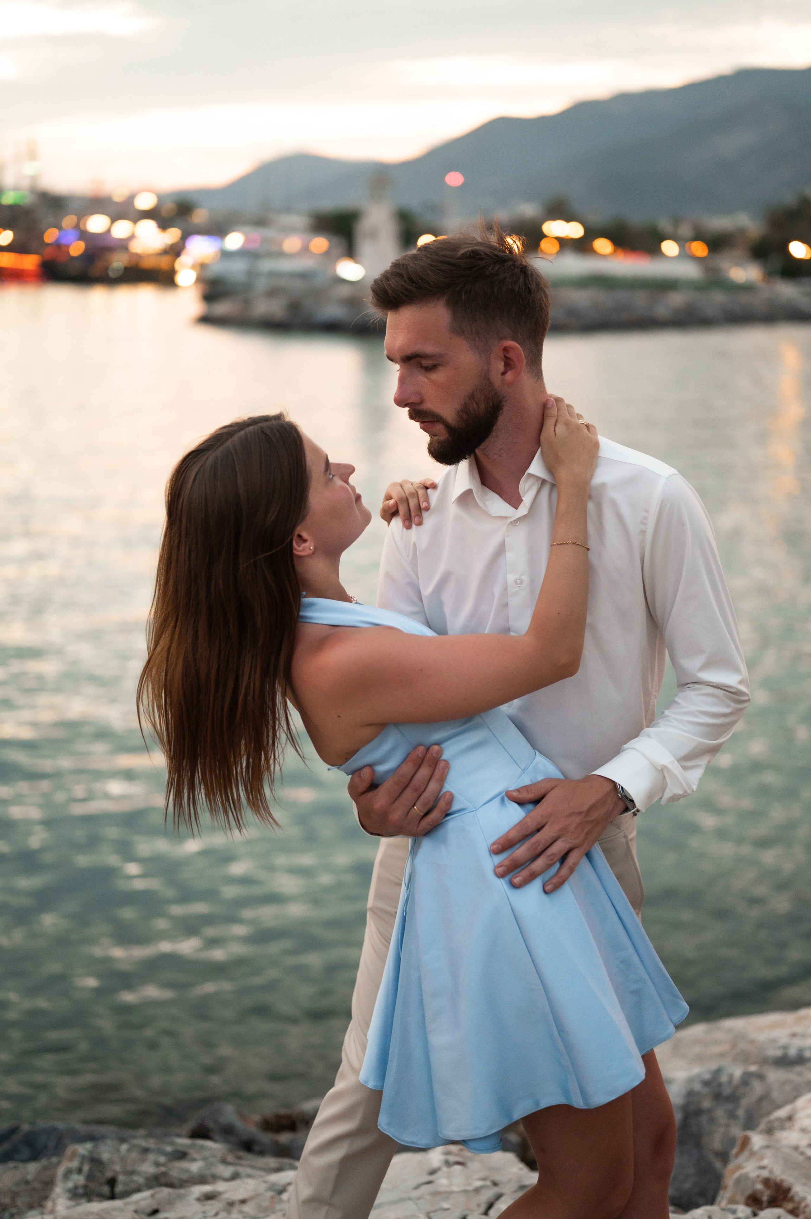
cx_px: 406
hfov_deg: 27.0
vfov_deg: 39.6
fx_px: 1692
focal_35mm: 50
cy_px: 610
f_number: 1.8
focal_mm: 50
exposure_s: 1/125
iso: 1250
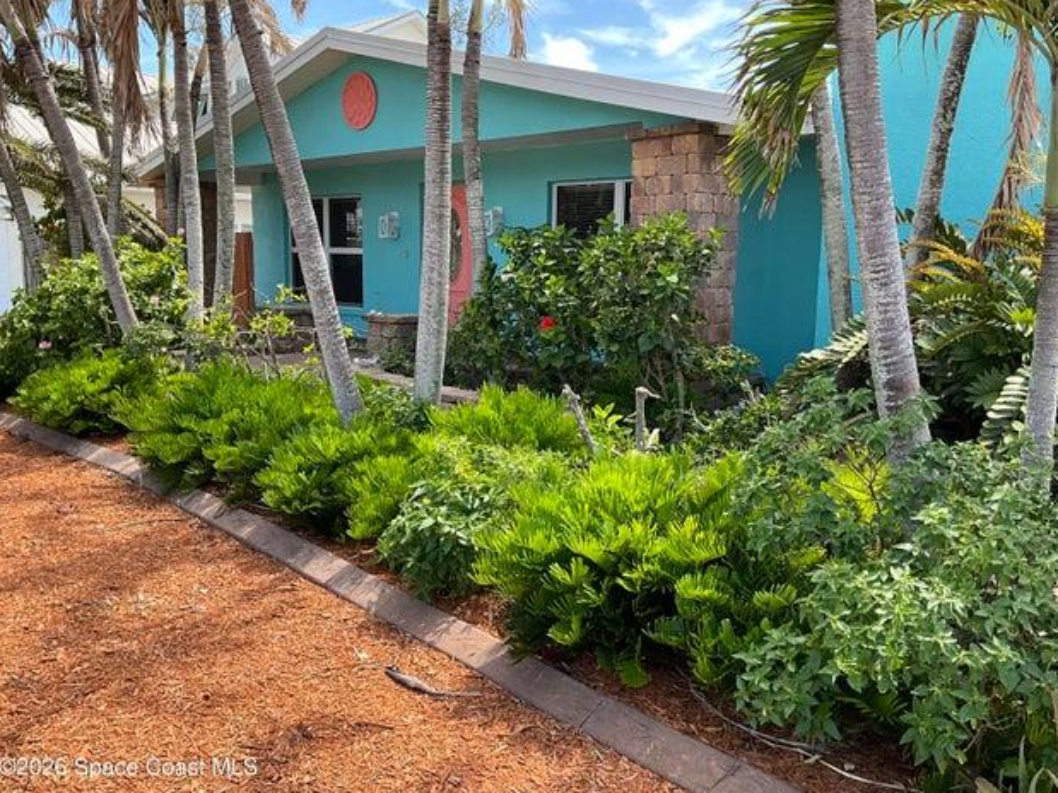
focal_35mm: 30
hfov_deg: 60.0
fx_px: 917
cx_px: 544
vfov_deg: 46.8
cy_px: 395
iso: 20
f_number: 1.8
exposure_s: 1/241
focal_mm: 3
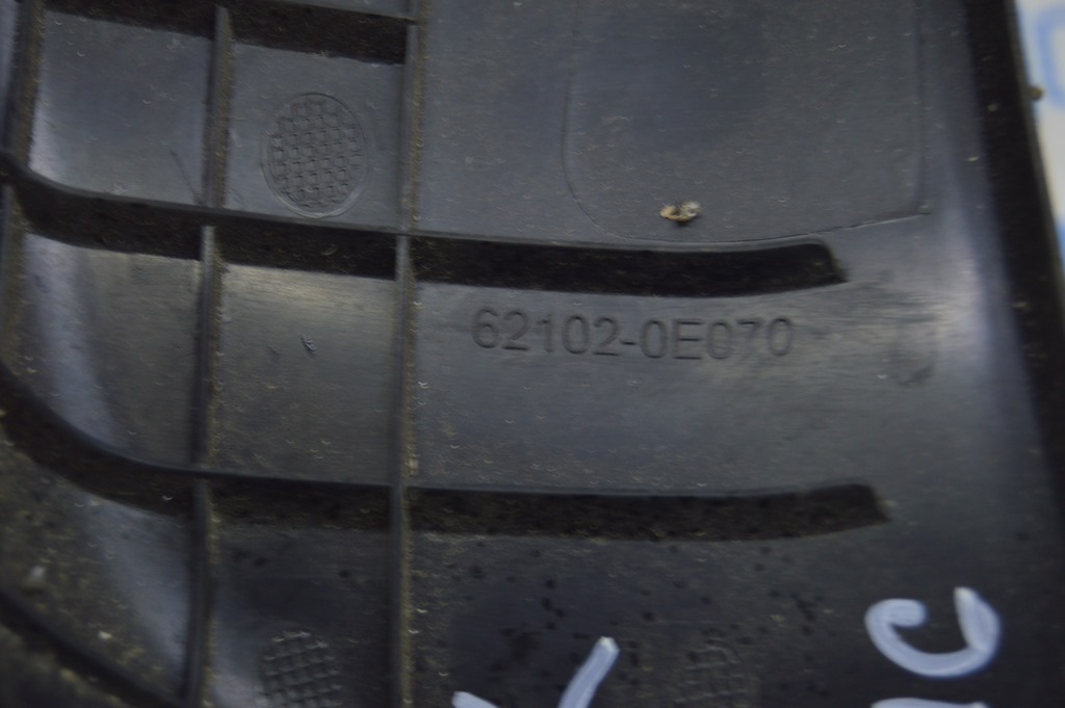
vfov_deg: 16.5
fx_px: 2439
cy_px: 354
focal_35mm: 82
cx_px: 532
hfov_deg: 24.6
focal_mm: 55
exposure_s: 1/20
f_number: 5.6
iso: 400
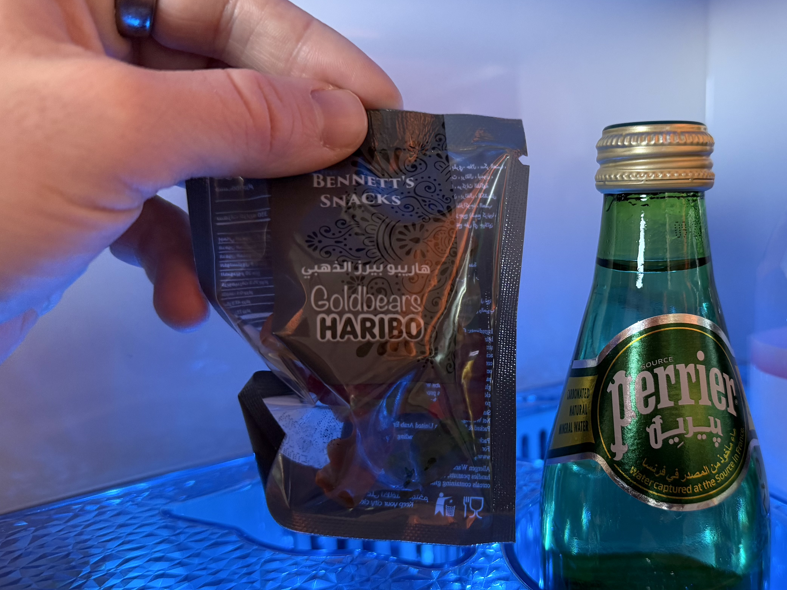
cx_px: 541
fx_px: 750
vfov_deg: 42.9
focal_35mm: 33
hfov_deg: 54.0
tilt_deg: -9.1
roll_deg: +1.3
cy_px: 325
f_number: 1.78
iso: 250
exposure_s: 1/58
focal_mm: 6.76
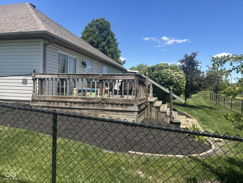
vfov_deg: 53.1
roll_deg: -1.1
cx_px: 122
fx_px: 183
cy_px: 92
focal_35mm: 26
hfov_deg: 67.3
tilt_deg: -1.7
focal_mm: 5.96
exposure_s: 1/2193
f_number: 1.6
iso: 50
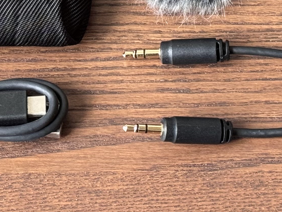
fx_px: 1417
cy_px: -127
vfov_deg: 8.3
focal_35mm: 174
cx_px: 112
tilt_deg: -55.7
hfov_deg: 11.4
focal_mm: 6.76
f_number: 1.78
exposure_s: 1/41
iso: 250
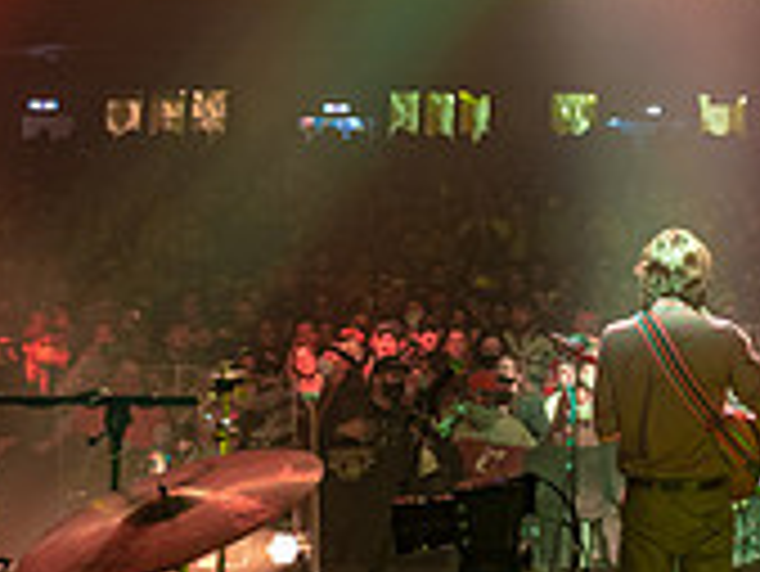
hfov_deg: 23.9
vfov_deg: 18.0
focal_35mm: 79
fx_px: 1736
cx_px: 702
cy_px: -52
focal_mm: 24
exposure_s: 1/125
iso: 720
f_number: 2.8
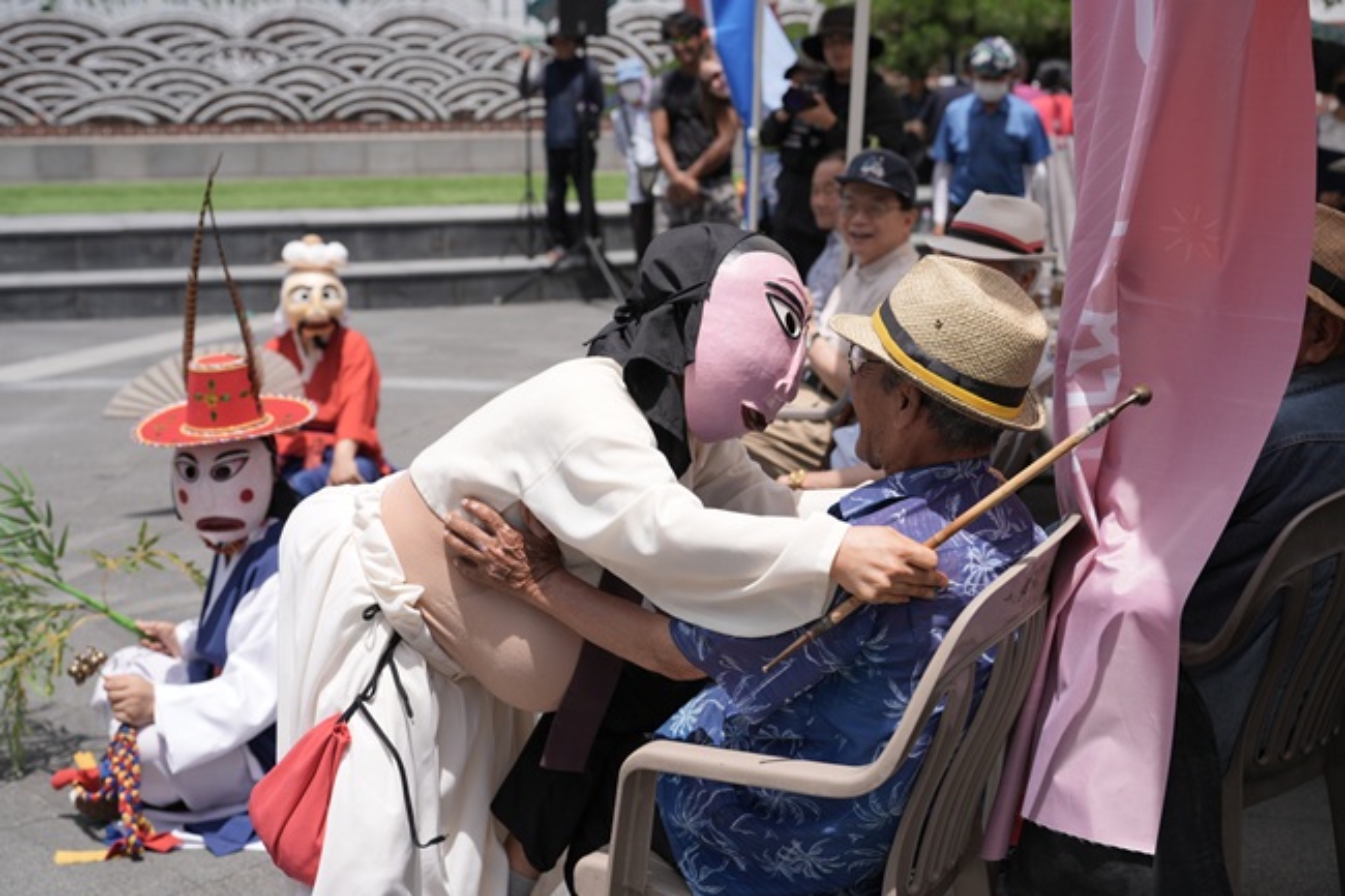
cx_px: 672
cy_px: 448
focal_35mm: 48
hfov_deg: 41.1
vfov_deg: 28.1
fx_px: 1793
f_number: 4
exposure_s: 1/1000
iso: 100
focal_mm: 48
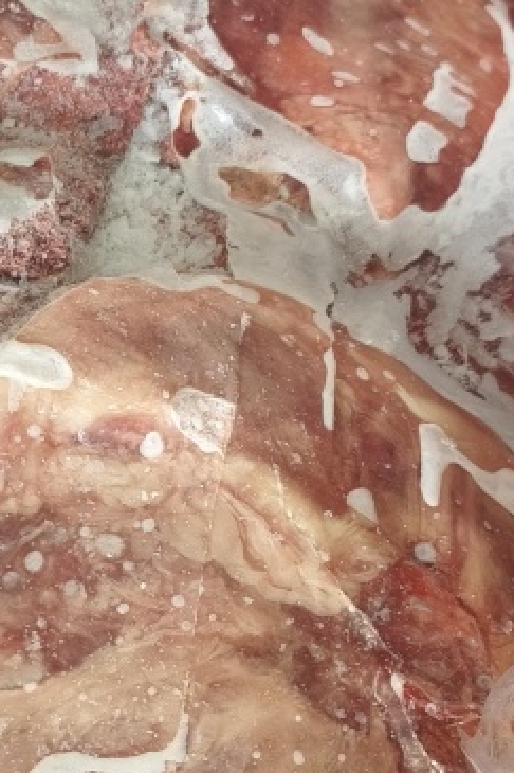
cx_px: -76
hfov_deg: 18.6
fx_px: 1500
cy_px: 420
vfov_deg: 28.8
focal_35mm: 70
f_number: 1.75
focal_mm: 5.5
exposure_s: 1/50
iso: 585
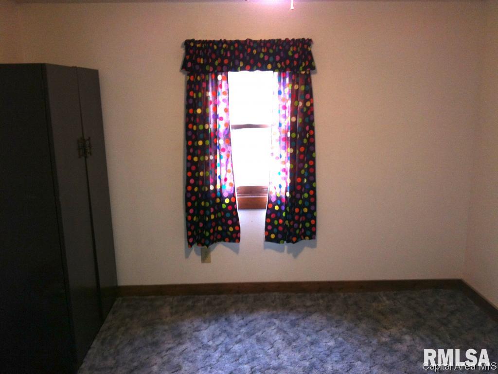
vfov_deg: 40.7
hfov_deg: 52.6
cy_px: 187
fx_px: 504
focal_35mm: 35
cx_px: 249
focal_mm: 3.85
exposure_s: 1/15
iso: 125
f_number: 2.8
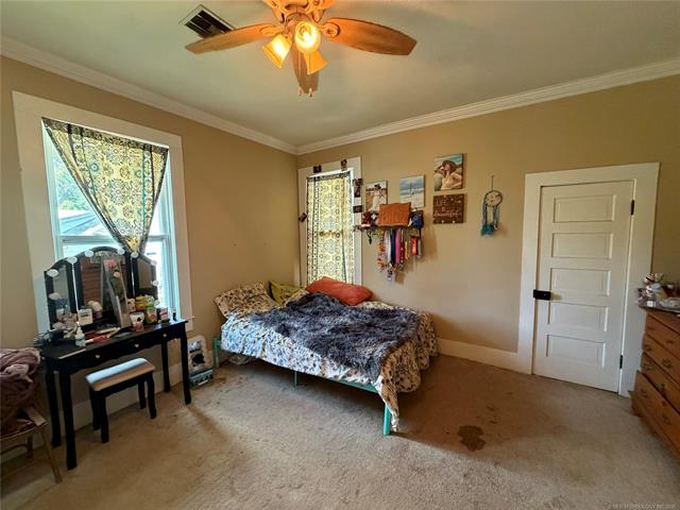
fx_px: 275
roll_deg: +0.2
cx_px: 340
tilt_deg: -5.0
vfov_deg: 85.7
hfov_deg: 102.1
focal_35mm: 14
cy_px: 255
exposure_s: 1/60
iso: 640
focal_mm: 2.22
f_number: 2.2
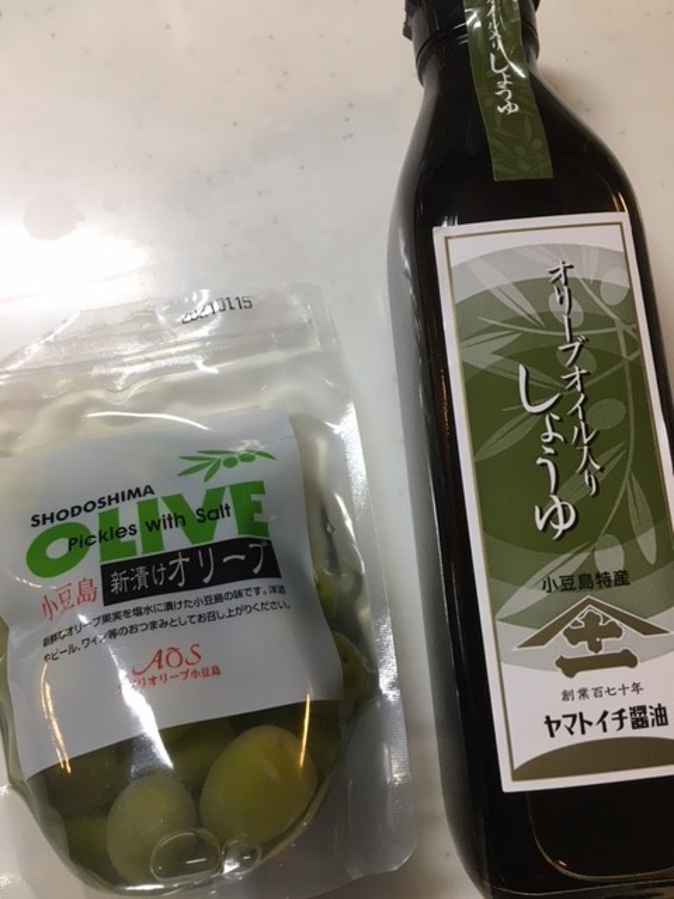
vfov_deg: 61.7
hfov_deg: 48.2
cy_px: 450
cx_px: 337
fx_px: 753
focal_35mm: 29
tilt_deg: -80.9
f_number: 2.2
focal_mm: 4.15
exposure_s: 1/30
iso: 64
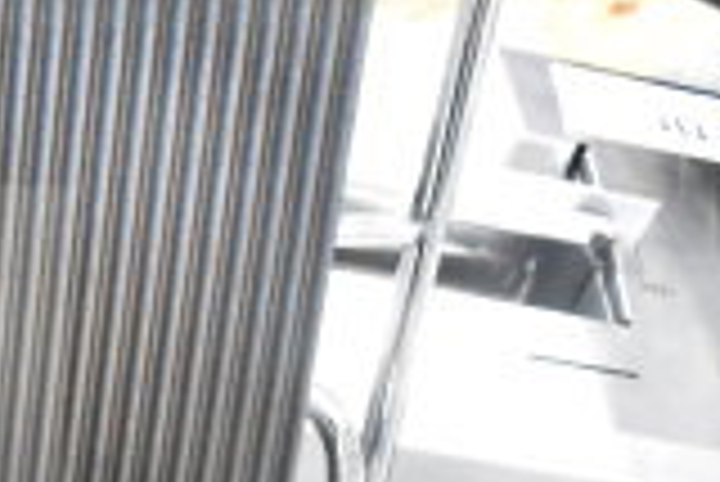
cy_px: 543
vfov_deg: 13.0
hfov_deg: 17.9
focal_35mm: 103
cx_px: -324
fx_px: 2062
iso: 6400
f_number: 5
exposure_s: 1/100
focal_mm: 18
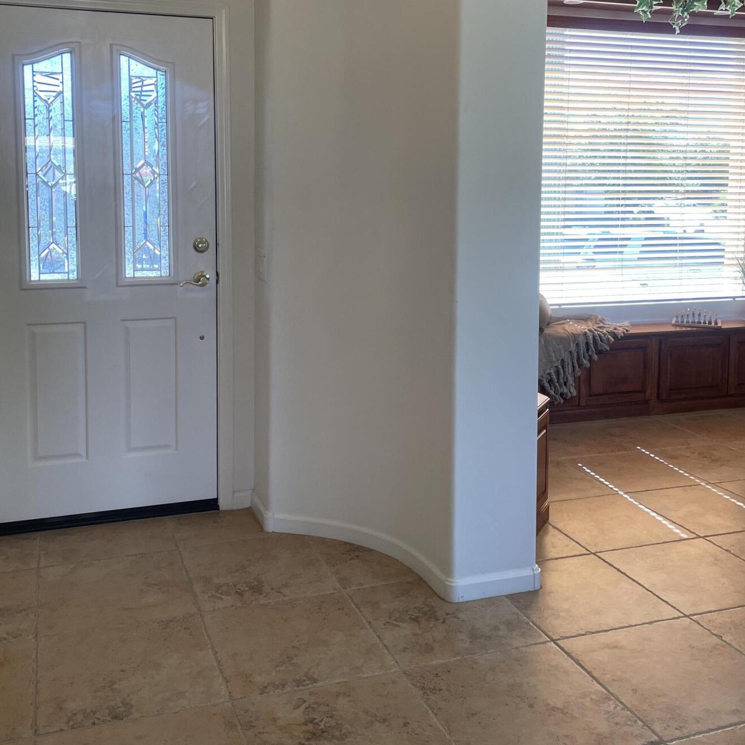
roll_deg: +0.7
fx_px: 852
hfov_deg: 47.1
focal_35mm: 35
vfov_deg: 46.6
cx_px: 329
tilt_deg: -5.2
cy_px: 255
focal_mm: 4.2
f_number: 1.6
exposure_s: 1/120
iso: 64
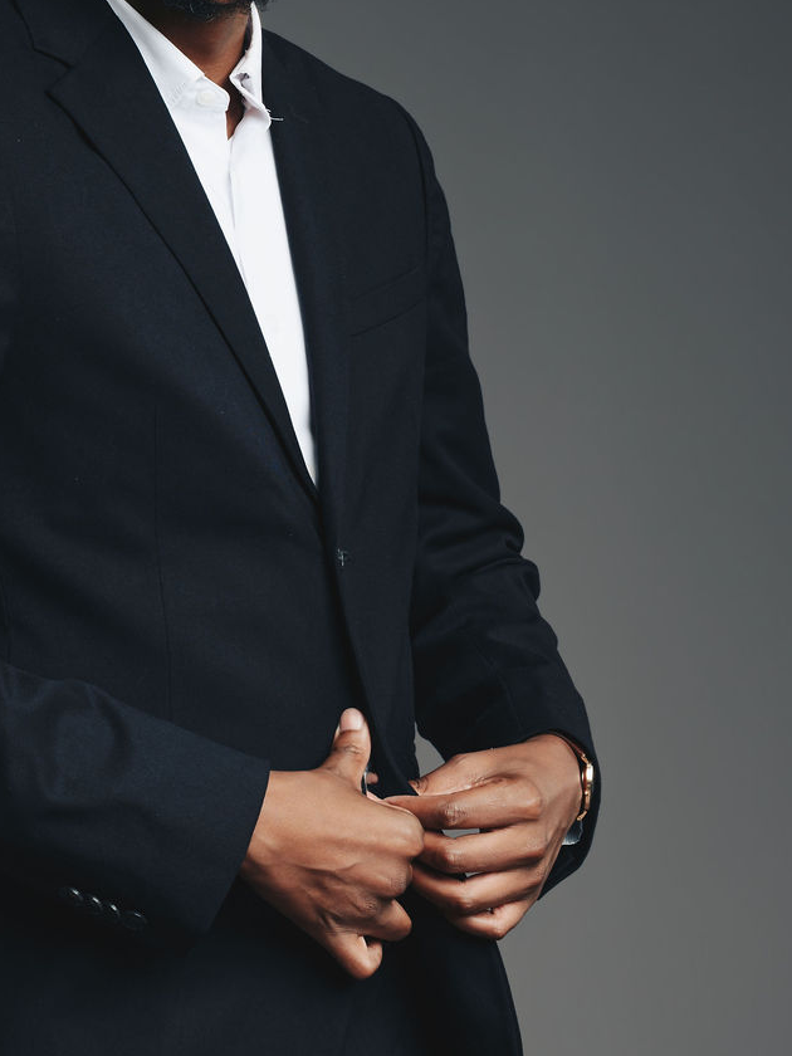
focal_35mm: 132
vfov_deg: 14.9
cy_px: 417
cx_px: 205
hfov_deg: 11.2
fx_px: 4027
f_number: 8
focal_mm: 50
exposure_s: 1/100
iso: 125
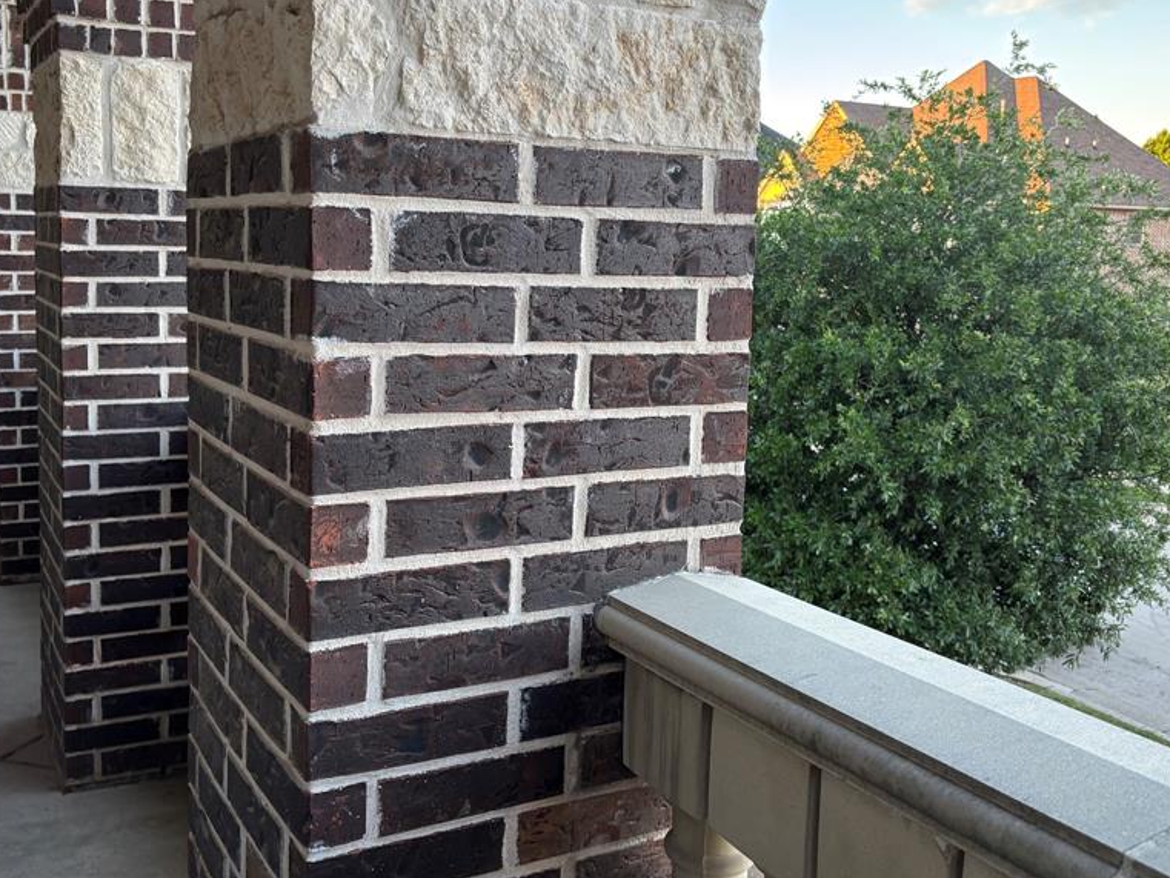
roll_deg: -1.7
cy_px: 364
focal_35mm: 35
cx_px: 569
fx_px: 1183
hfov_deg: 52.6
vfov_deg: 40.6
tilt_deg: -7.1
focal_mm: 5.96
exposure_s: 1/121
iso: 100
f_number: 1.6
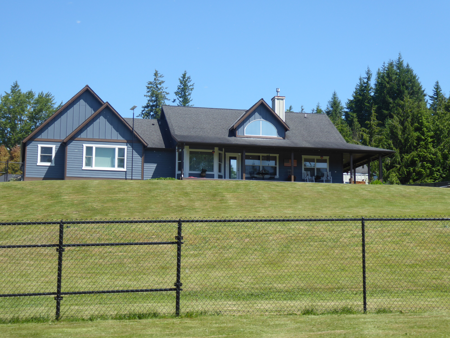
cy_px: 169
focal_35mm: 75
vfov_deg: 19.6
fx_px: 975
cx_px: 225
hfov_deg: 26.0
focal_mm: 12.5
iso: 80
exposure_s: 1/320
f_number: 4.5
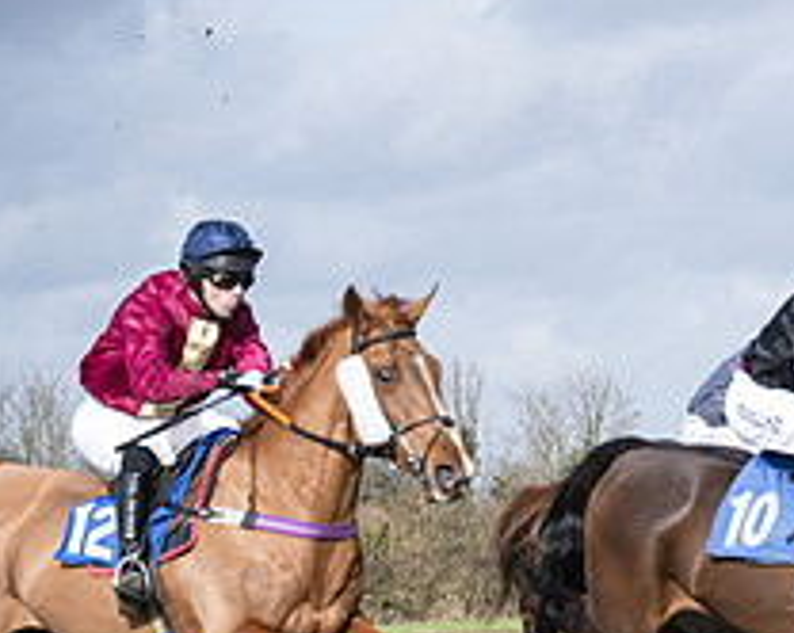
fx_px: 5752
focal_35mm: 245
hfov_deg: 7.9
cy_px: 599
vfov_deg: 6.3
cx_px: 645
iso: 400
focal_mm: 70
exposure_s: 1/3200
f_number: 4
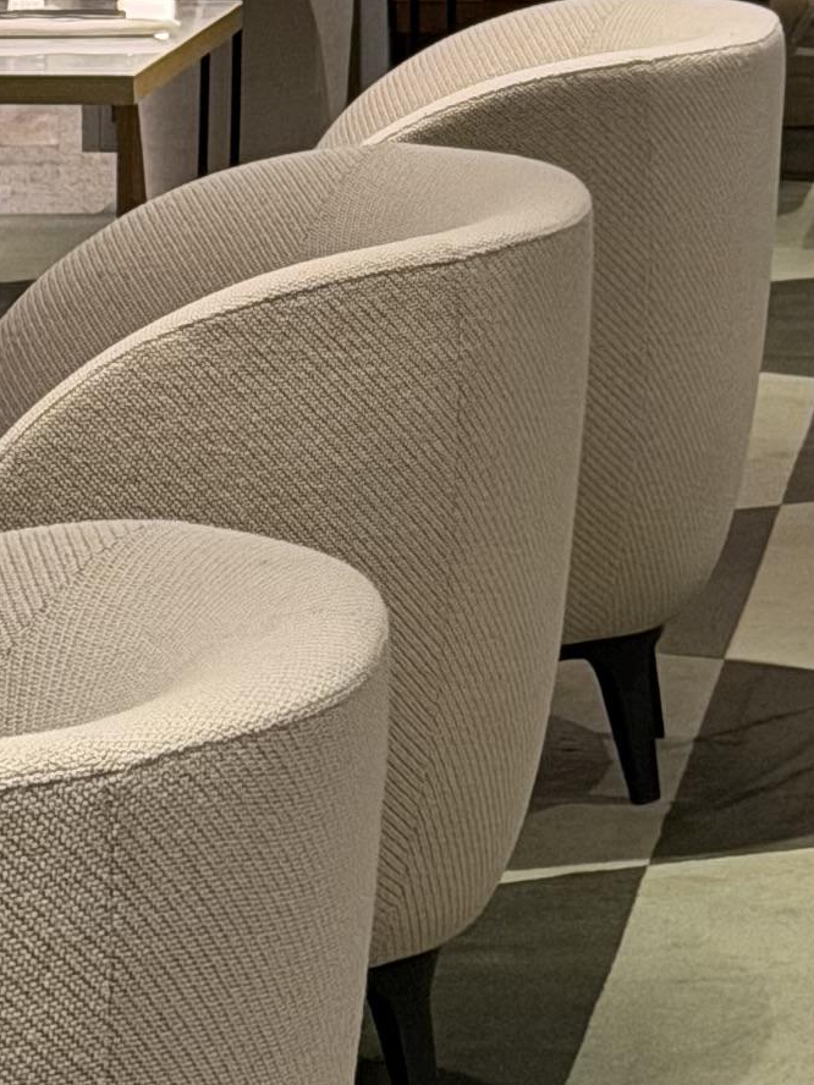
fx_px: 6835
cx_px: 1170
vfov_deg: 8.9
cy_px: -433
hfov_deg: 6.7
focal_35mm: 218
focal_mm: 6.76
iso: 250
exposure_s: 1/50
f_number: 1.78
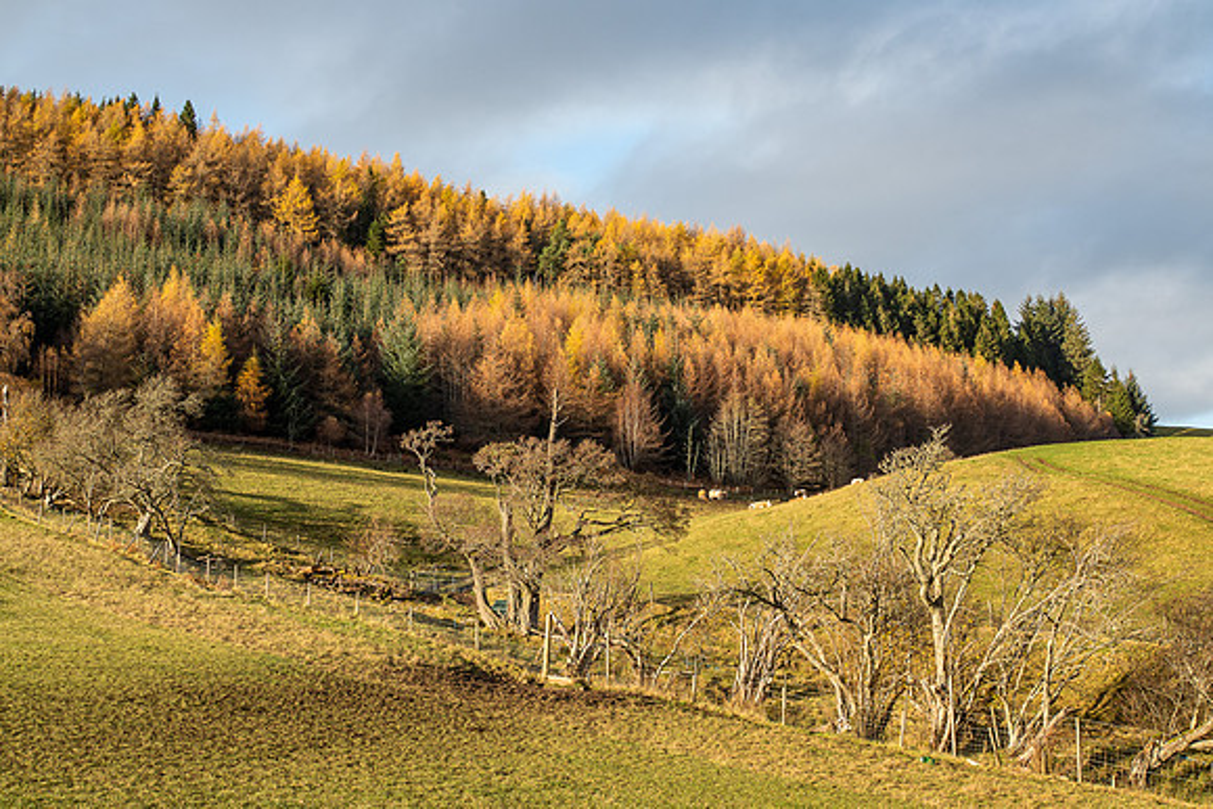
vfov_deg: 26.0
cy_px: 385
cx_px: 606
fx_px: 1753
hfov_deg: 38.2
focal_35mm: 52
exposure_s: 1/125
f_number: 5.6
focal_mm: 25
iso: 200
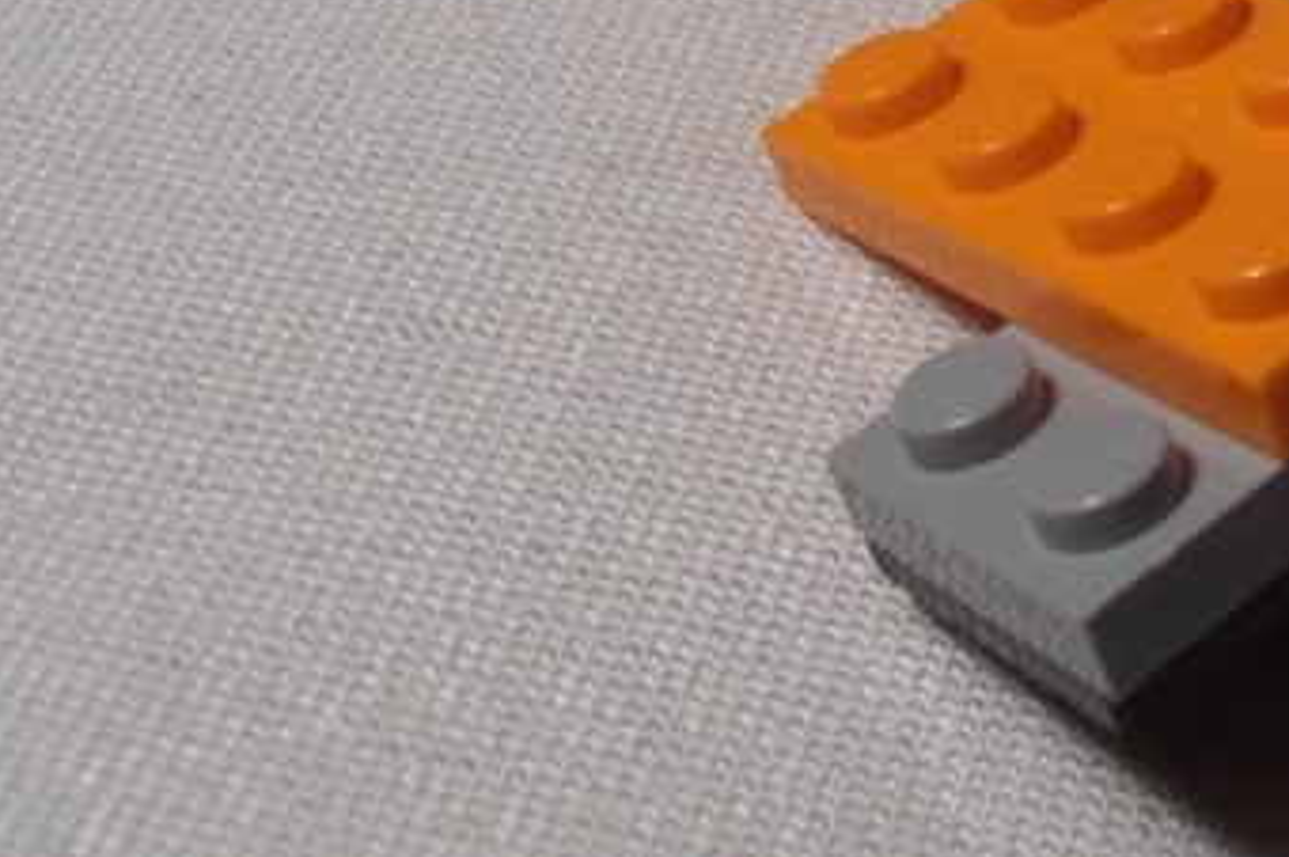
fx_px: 3649
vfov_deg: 12.7
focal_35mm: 102
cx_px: 1479
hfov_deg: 19.1
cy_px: -415
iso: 80
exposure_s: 1/50
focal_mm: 6.61
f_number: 3.9
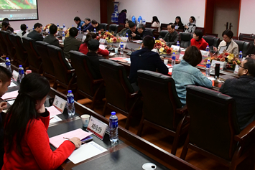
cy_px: 84
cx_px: 153
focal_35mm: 38
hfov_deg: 50.4
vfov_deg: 35.1
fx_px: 269
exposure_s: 1/125
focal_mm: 18
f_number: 6.3
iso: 5000
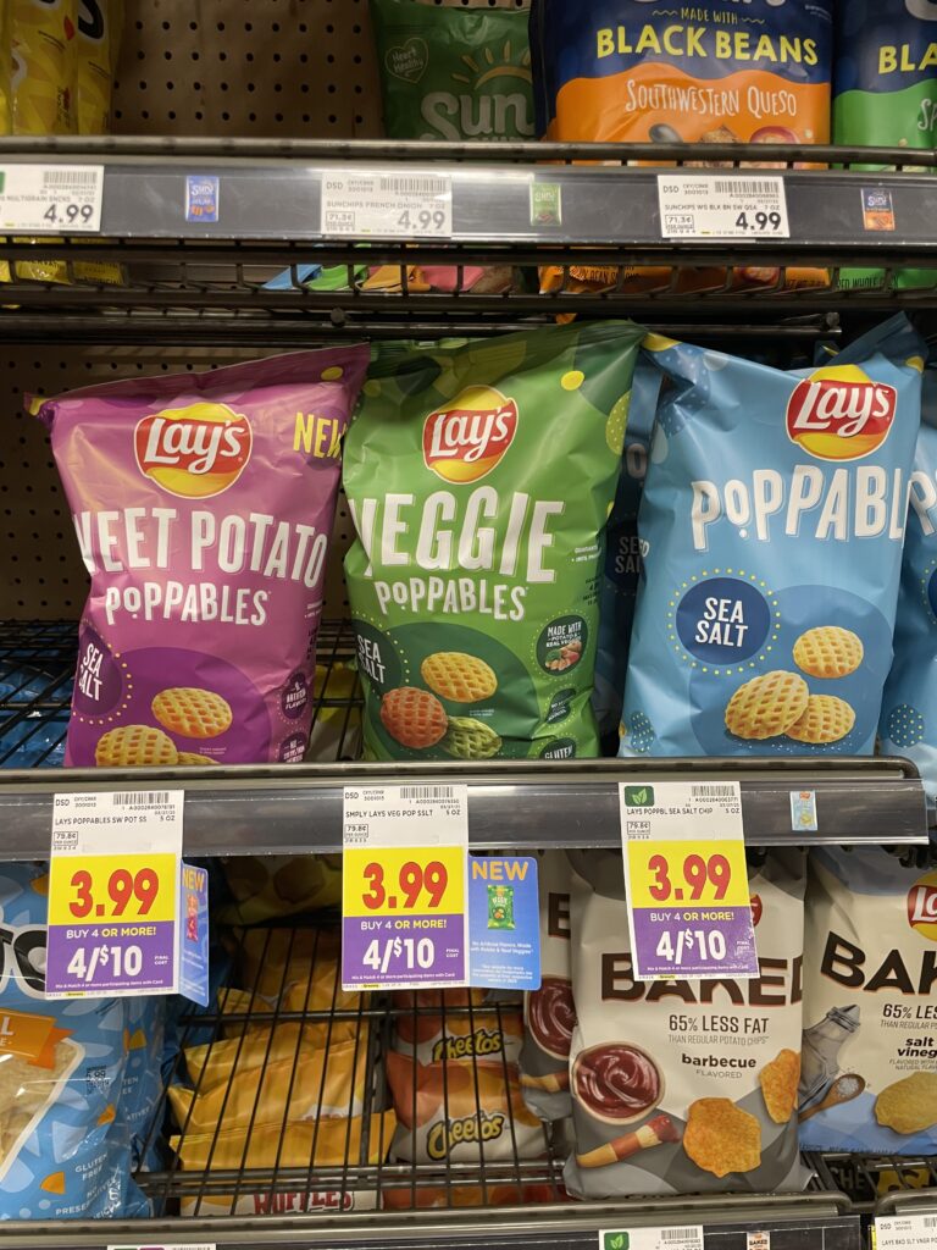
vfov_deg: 67.3
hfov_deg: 53.1
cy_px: 625
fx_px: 938
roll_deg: -0.2
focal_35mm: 26
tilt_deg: -18.6
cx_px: 468
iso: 125
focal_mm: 4.2
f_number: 1.6
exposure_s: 1/60
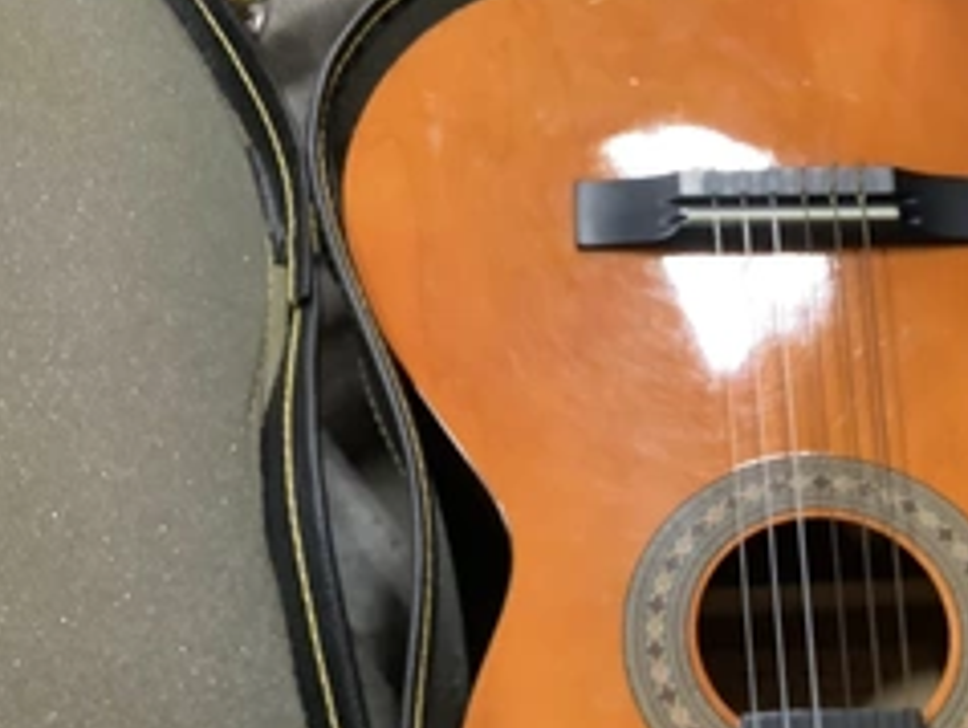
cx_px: 765
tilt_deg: -63.4
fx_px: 1456
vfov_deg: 27.7
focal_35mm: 52
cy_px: 549
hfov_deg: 35.7
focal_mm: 3.3
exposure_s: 1/30
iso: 640
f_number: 2.4
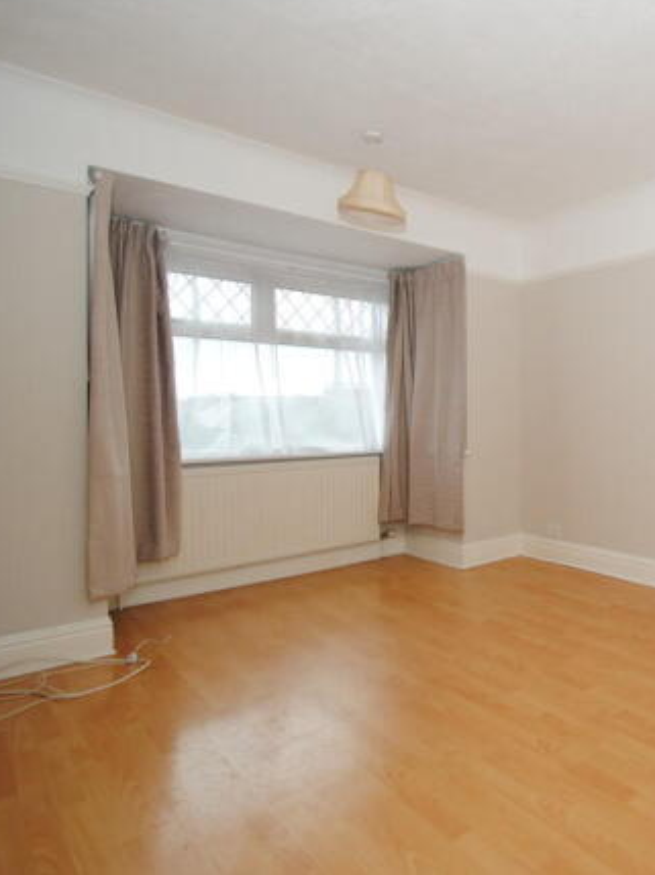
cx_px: 609
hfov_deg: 52.3
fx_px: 556
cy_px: 431
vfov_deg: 76.4
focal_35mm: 22
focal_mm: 10
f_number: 4
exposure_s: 1/60
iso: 200
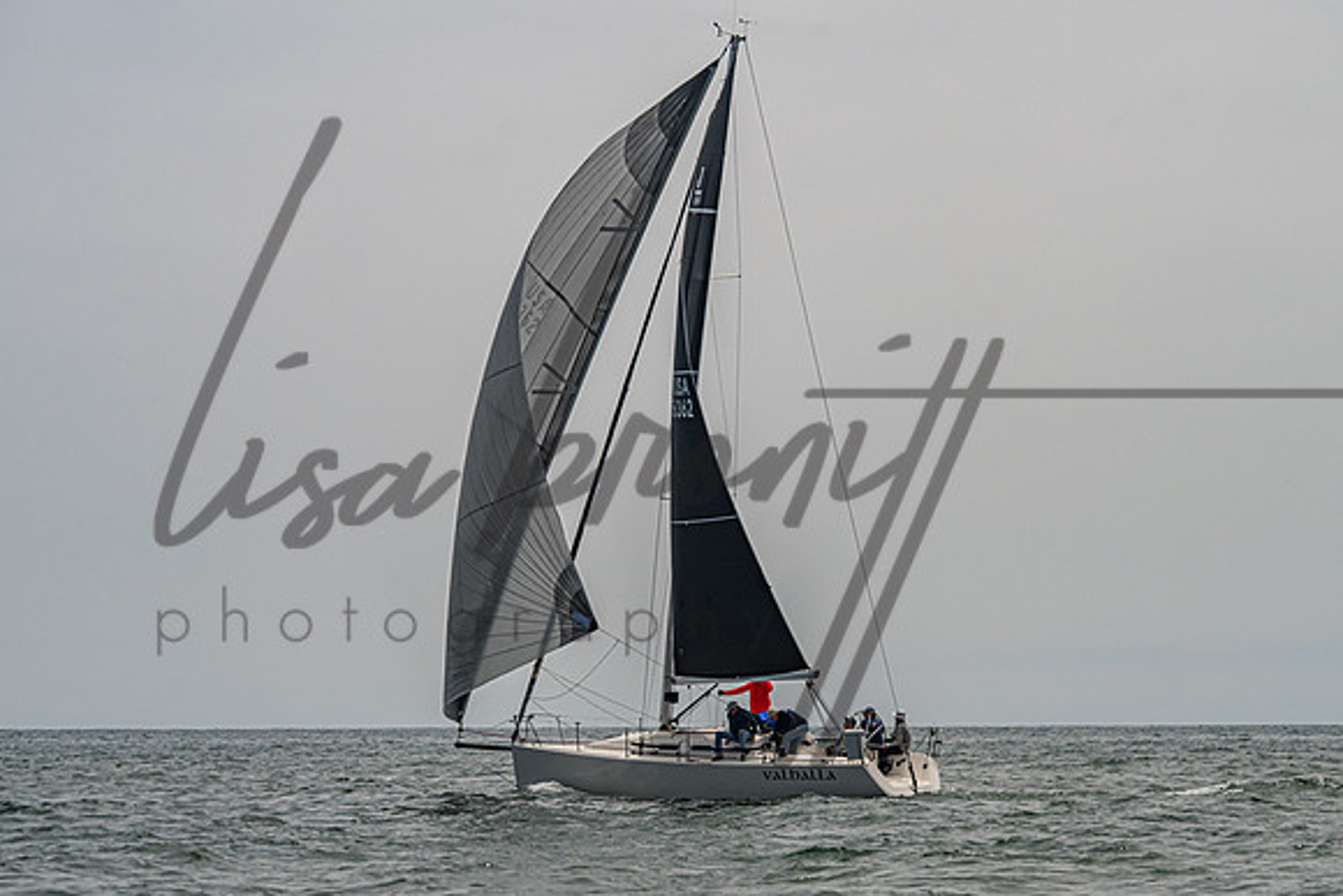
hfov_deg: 11.7
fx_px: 6537
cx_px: 770
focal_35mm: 175
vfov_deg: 7.8
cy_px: 474
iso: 500
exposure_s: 1/4000
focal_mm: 130
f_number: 8
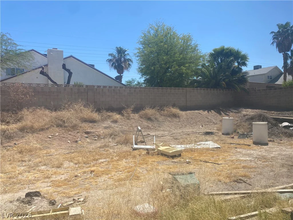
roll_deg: +1.0
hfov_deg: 67.3
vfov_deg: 53.1
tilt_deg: -2.0
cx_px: 146
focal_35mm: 26
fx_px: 220
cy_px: 110
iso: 32
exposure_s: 1/2571
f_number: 1.8
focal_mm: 4.25
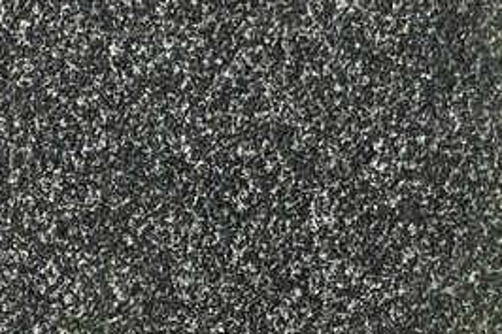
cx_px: 36
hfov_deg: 7.0
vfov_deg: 4.6
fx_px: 4083
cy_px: 730
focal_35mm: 293
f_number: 2
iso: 20
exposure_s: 1/1115
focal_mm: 6
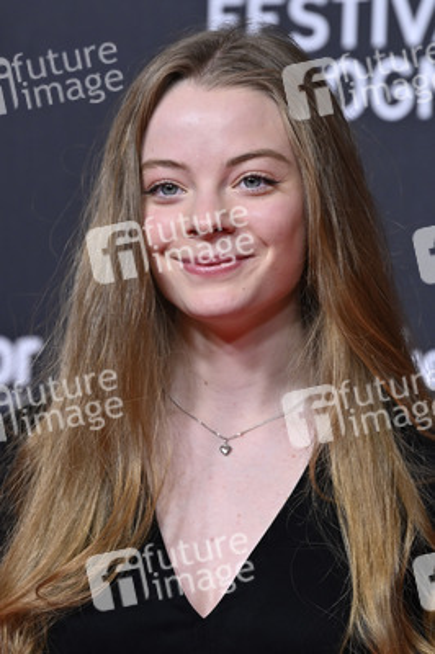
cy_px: 327
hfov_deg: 6.9
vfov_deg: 10.3
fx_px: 3631
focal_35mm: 200
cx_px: 218
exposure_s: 1/200
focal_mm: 200
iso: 1000
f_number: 5
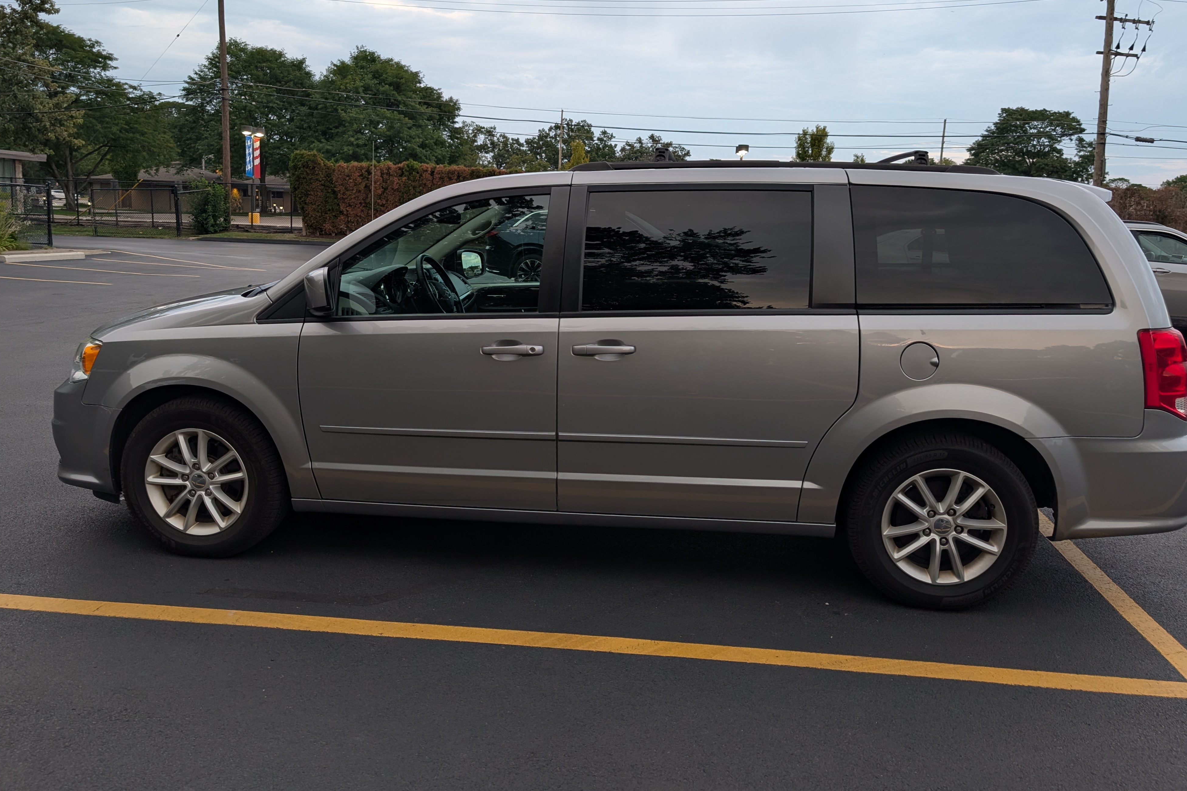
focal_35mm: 26
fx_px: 857
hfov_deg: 69.4
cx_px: 613
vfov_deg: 49.4
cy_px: 332
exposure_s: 1/23.8
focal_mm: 6.9
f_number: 1.68
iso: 47
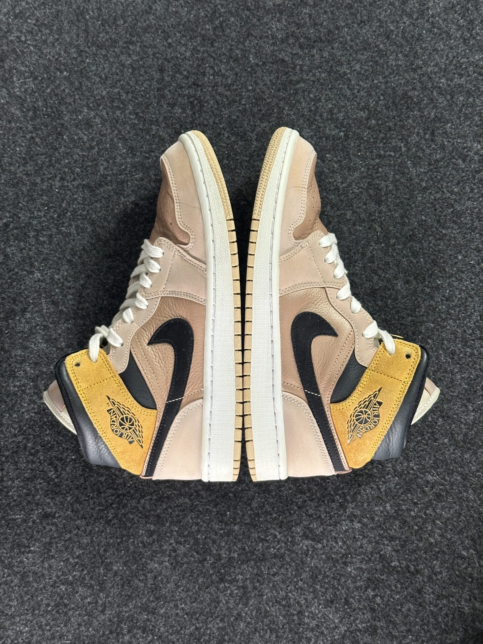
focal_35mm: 48
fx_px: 893
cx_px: 242
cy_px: 322
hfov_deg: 30.3
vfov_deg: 39.7
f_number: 1.78
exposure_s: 1/50
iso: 200
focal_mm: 6.86
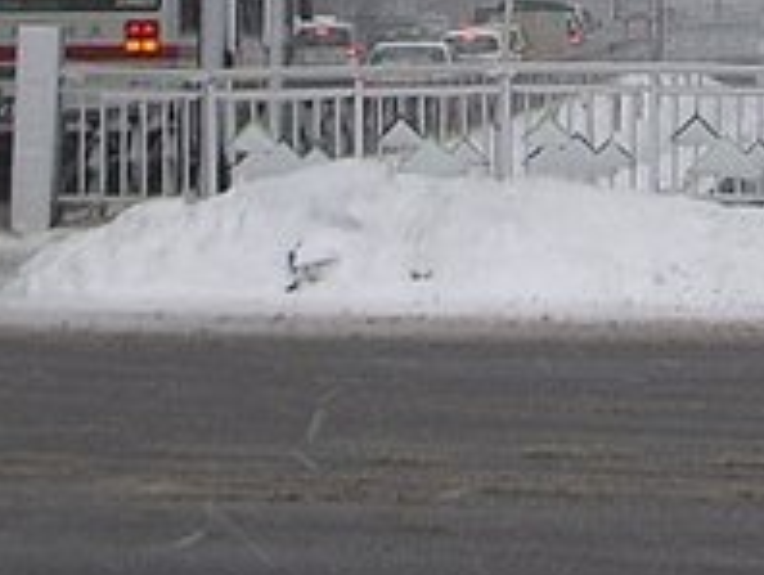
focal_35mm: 212
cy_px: -637
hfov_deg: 9.3
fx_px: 4685
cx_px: 768
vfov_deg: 6.8
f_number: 4.6
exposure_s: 1/200
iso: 50
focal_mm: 6.8
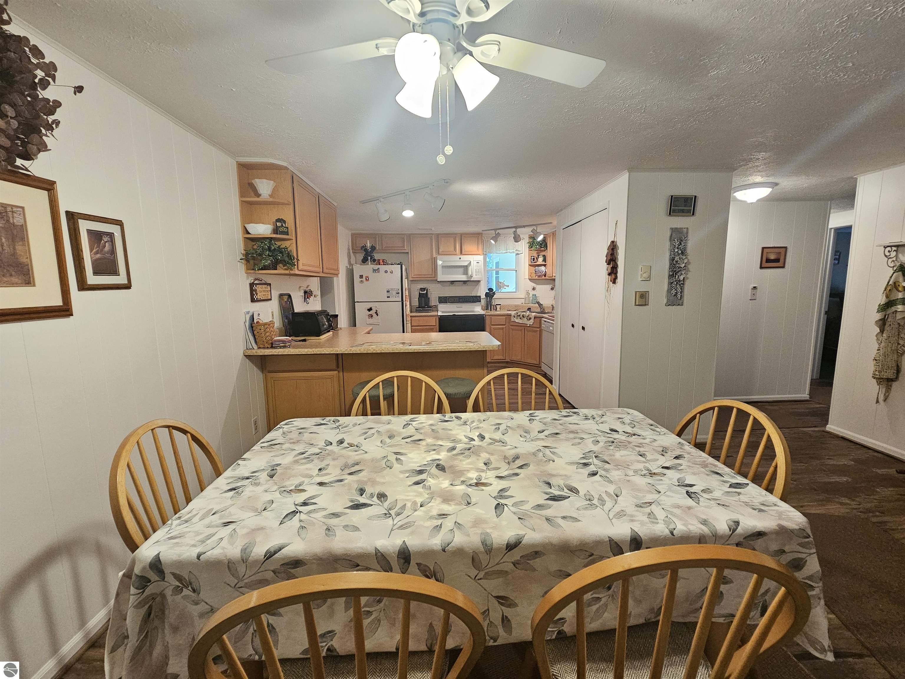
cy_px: 340
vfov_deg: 89.9
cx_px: 452
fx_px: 340
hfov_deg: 106.2
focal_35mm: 13
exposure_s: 1/60
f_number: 2.2
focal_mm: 2.2
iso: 320
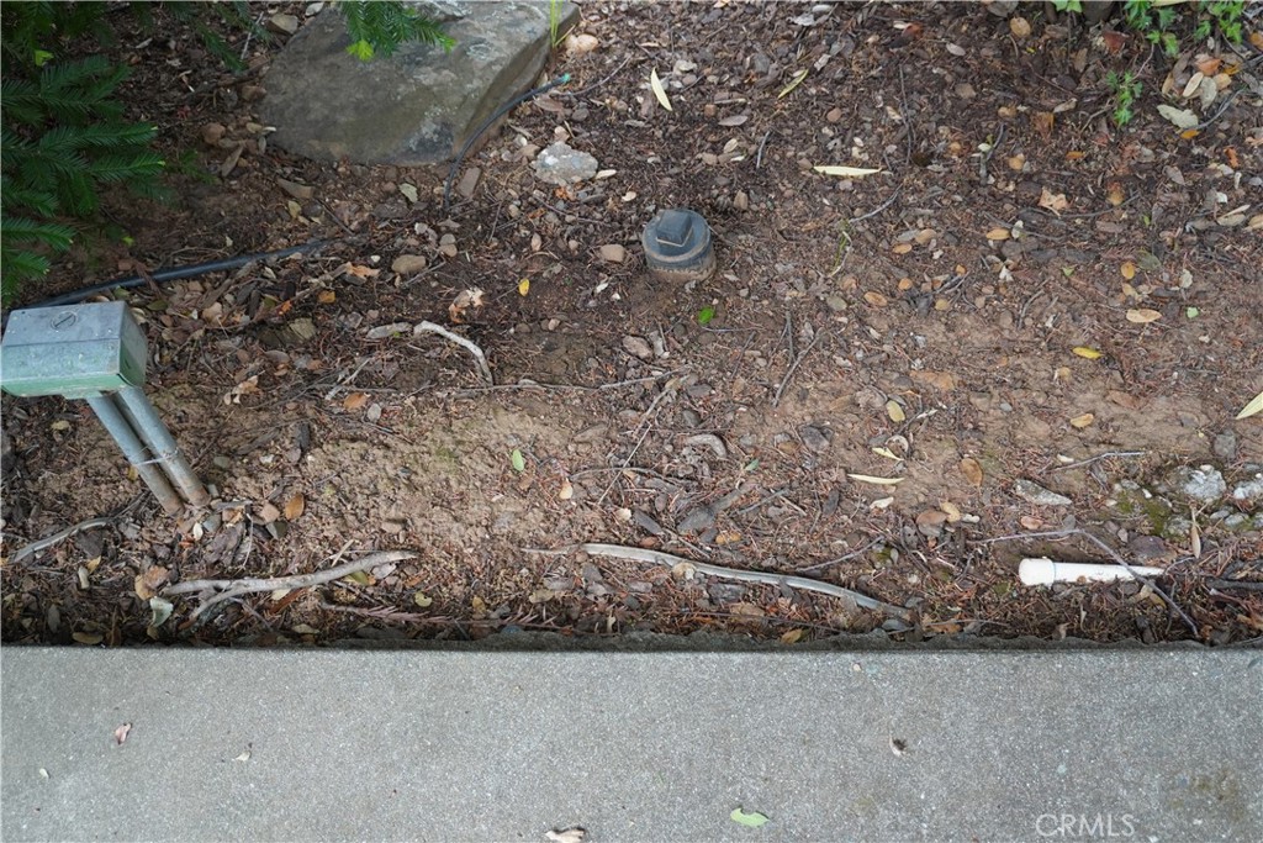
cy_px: 422
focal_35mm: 30
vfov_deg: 43.6
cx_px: 632
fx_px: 1053
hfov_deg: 61.9
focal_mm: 20
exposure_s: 1/160
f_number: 4
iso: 500
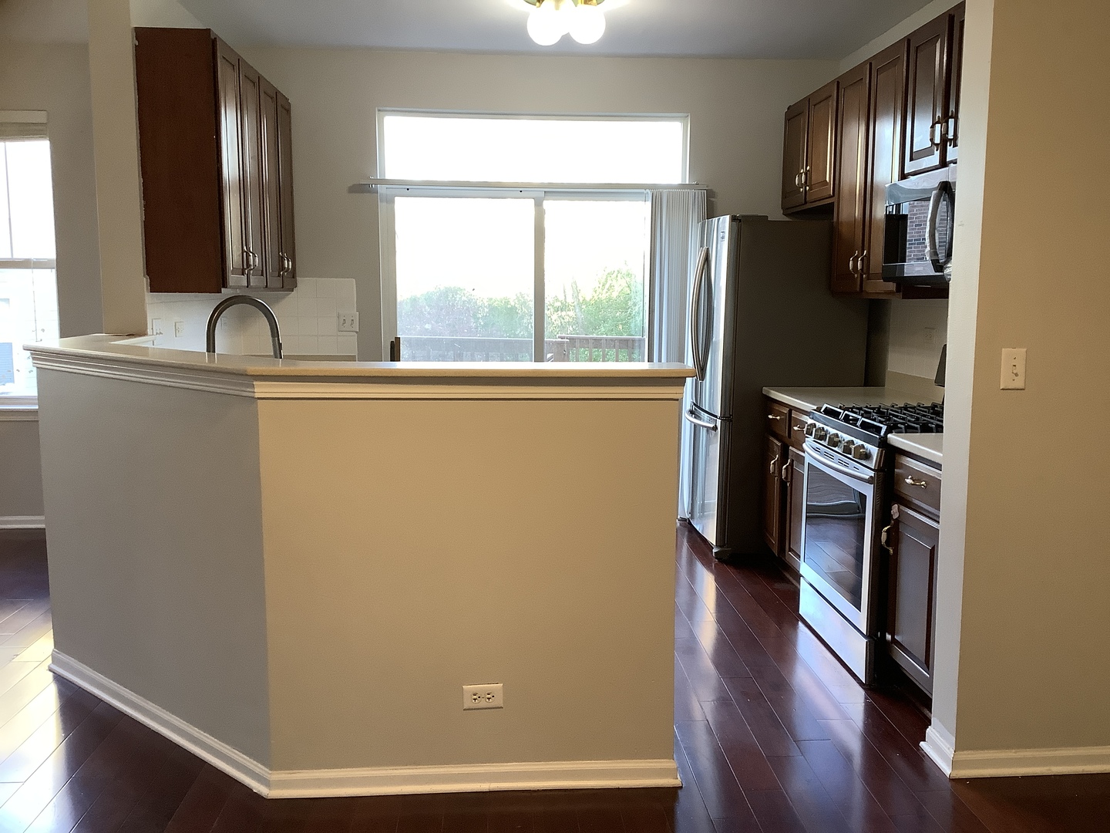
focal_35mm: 31
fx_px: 994
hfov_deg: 58.4
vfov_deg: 45.4
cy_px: 416
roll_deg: -0.6
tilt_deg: -7.3
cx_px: 555
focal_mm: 3.3
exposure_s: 1/60
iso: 125
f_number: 2.4
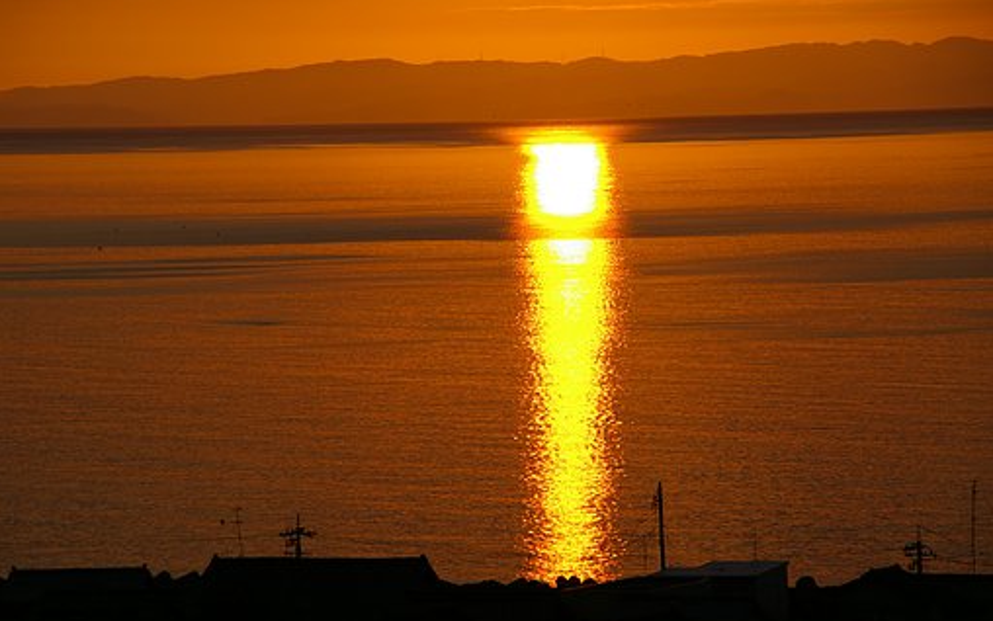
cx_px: 498
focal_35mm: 239
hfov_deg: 8.8
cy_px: 326
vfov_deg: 5.5
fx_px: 6458
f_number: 9
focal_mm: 155
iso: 200
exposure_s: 1/640
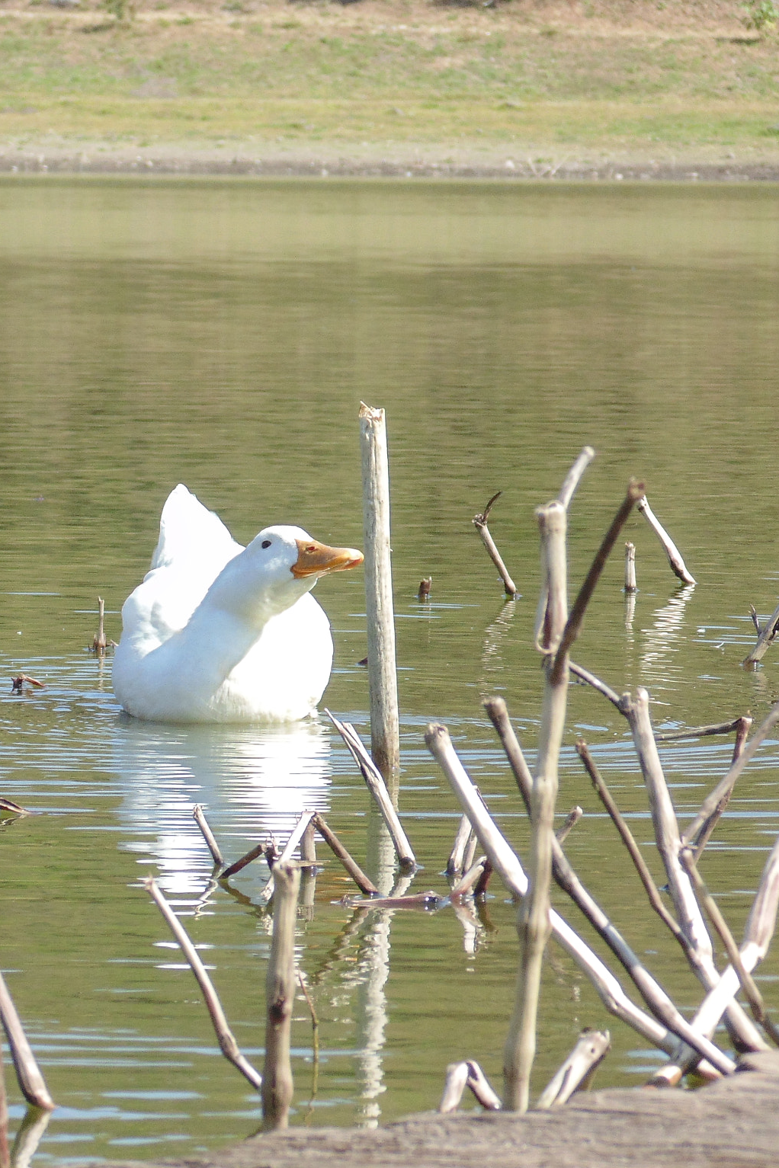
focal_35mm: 264
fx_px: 8568
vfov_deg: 7.8
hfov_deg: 5.2
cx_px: 63
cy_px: 584
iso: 100
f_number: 16.9
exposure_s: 1/250
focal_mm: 34.2
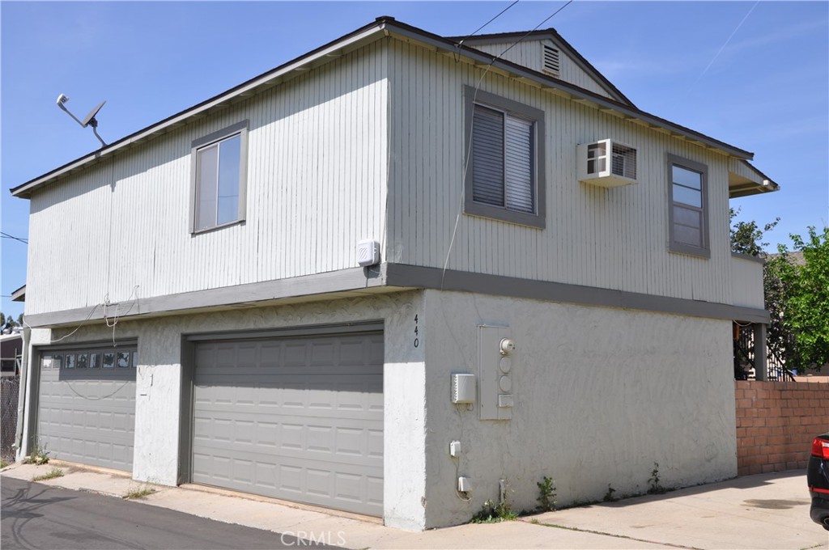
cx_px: 414
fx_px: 862
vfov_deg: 35.4
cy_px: 275
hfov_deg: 51.3
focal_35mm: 38
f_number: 10
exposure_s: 1/400
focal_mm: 25
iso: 200
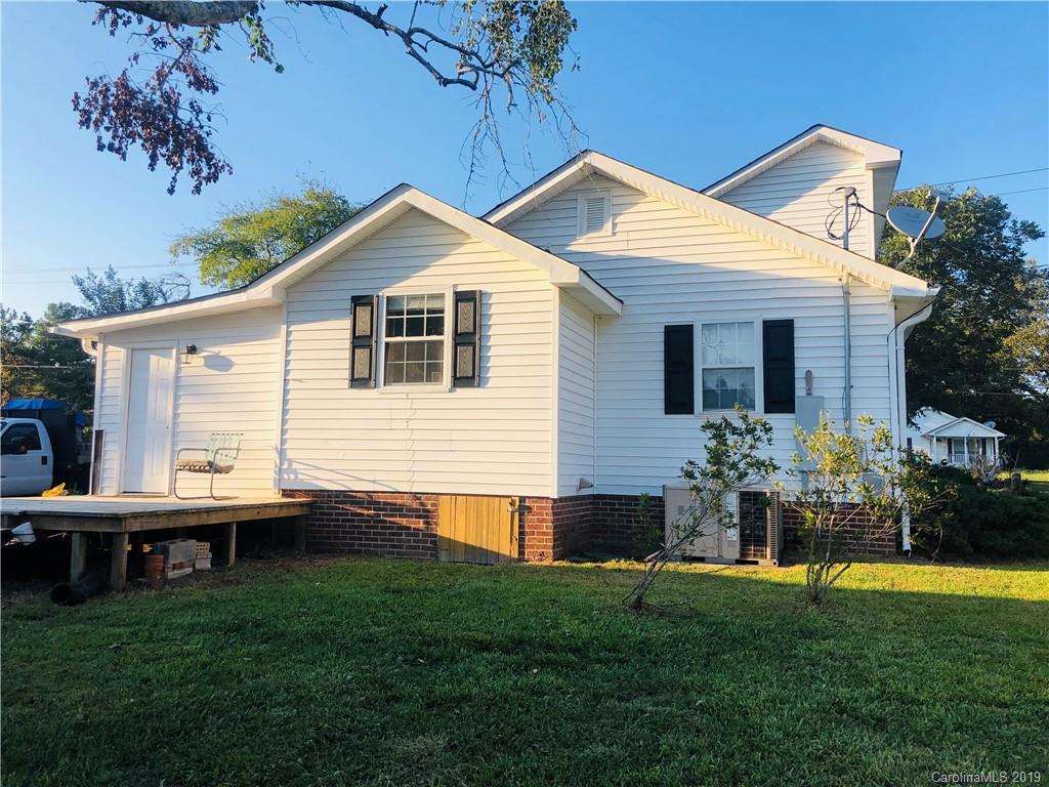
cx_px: 524
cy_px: 394
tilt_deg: +7.3
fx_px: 849
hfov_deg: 63.4
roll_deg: -1.6
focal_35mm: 28
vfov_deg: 49.7
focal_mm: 3.99
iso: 20
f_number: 1.8
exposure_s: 1/1066
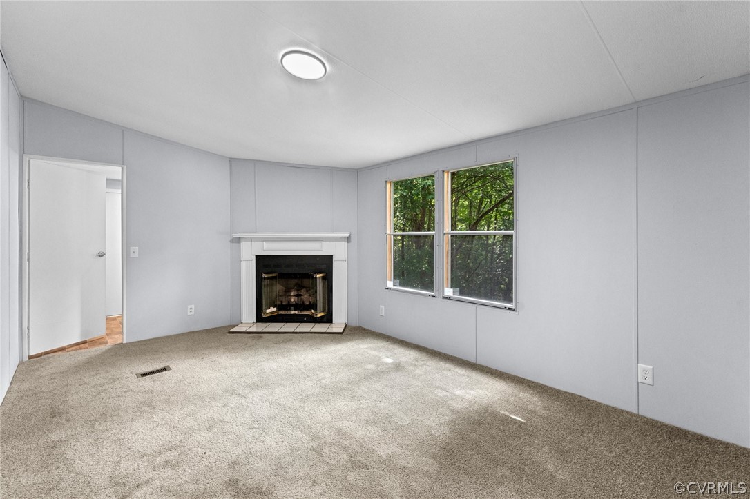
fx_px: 327
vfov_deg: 74.7
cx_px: 375
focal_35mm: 16
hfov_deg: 97.8
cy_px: 250
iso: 1000
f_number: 7.1
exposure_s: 1/40
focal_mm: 15.7
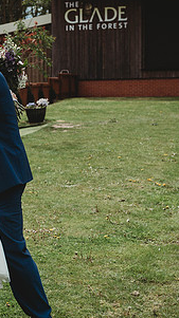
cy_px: 163
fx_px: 769
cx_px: -43
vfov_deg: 23.4
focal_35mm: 91
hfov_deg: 12.9
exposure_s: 1/2000
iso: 200
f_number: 4.5
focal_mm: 45
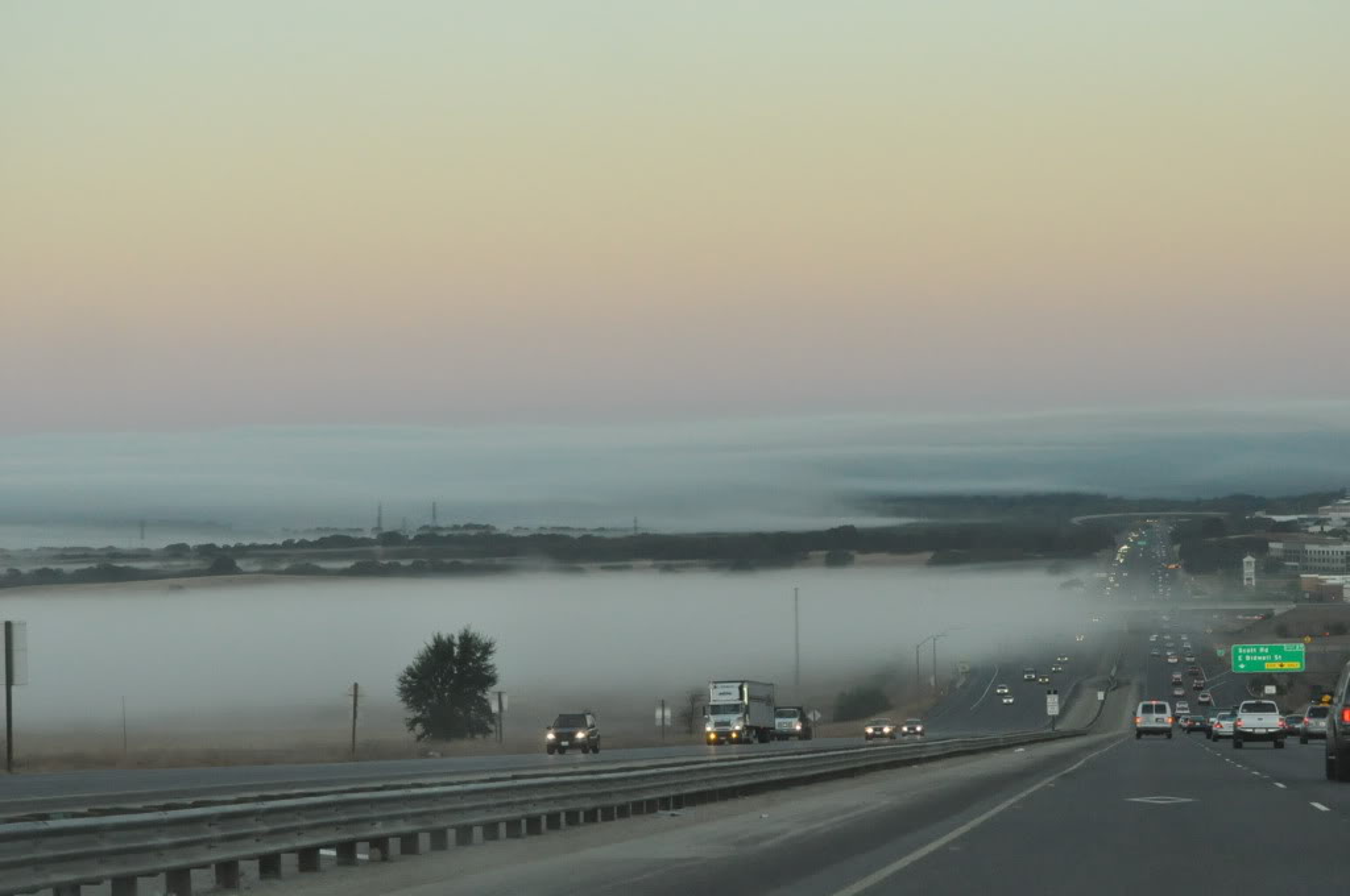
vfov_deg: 13.0
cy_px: 448
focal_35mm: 105
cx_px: 675
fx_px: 3932
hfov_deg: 19.5
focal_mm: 70
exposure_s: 1/1600
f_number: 5
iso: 3200
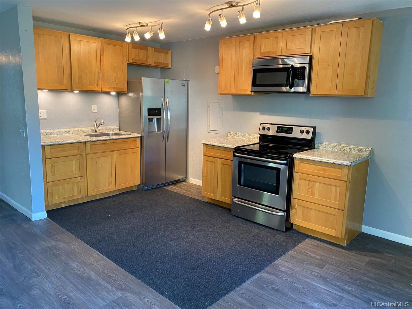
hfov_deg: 67.3
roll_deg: -0.9
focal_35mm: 26
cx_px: 206
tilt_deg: -12.8
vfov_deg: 53.1
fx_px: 309
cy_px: 154
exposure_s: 1/60
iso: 160
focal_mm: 4.25
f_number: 1.8
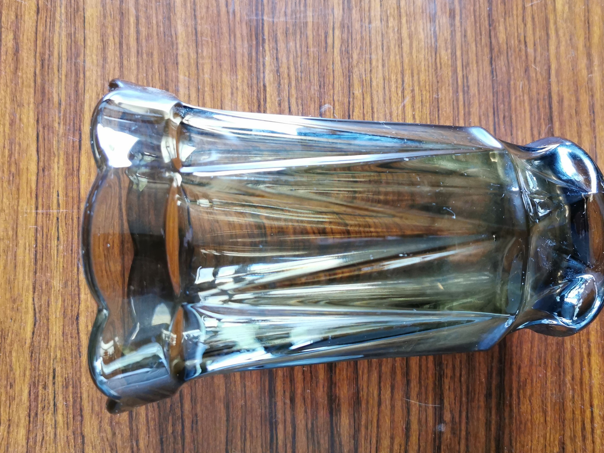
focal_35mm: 34
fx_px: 593
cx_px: 329
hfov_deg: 53.9
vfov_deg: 41.7
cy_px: 199
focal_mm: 5.56
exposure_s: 1/60
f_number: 1.6
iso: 320
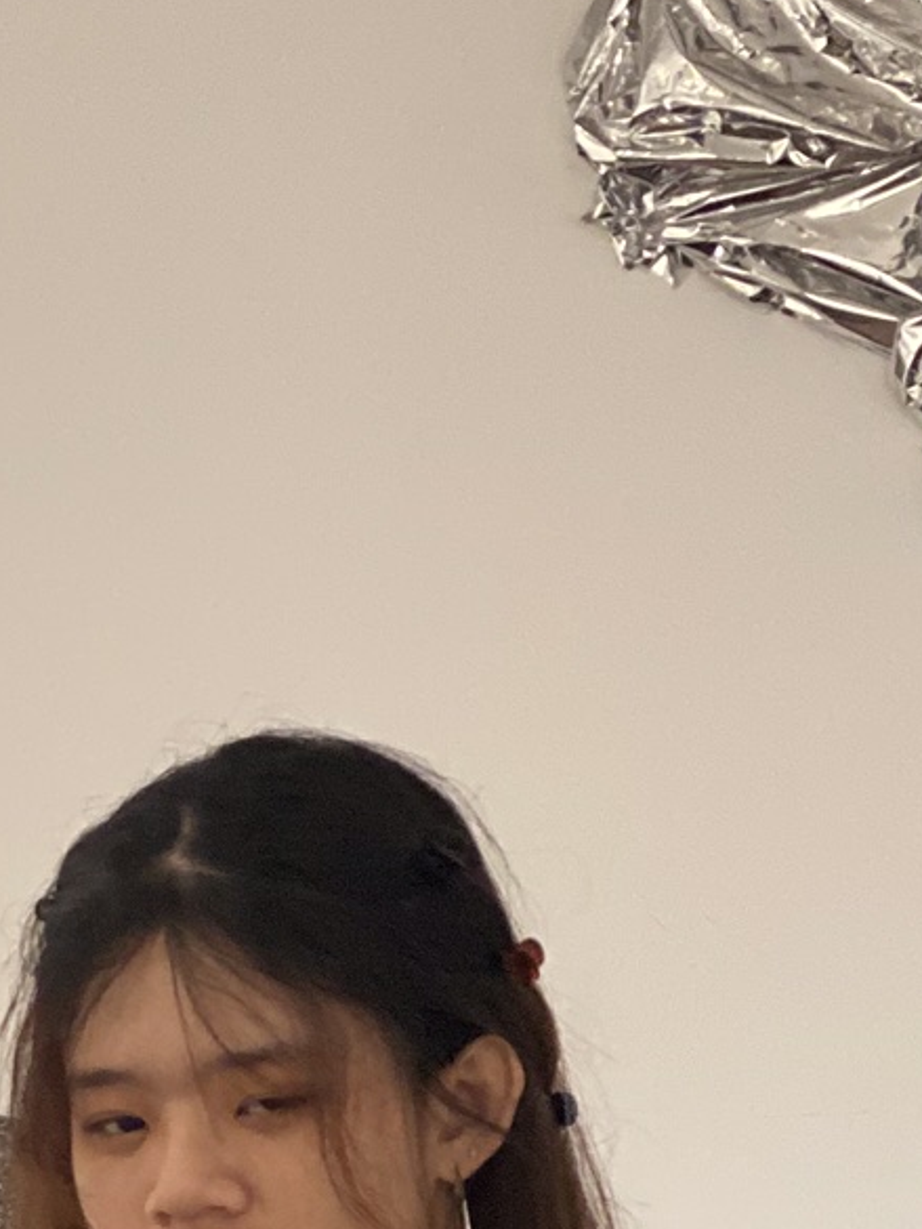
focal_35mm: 182
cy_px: 1582
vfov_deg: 10.6
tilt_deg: -4.1
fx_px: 6461
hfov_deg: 8.0
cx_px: -428
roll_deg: +1.0
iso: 160
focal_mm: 6
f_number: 2
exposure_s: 1/33
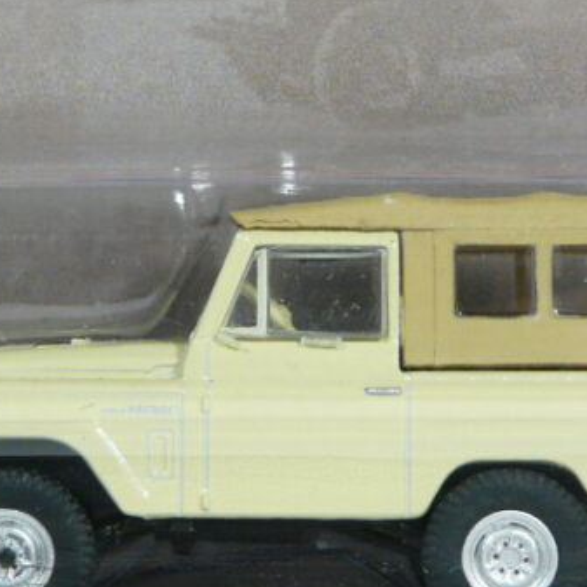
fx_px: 5007
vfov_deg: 6.7
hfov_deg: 6.7
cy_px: 354
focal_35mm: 261
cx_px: 301
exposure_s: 1/50
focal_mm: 17
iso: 160
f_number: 3.6
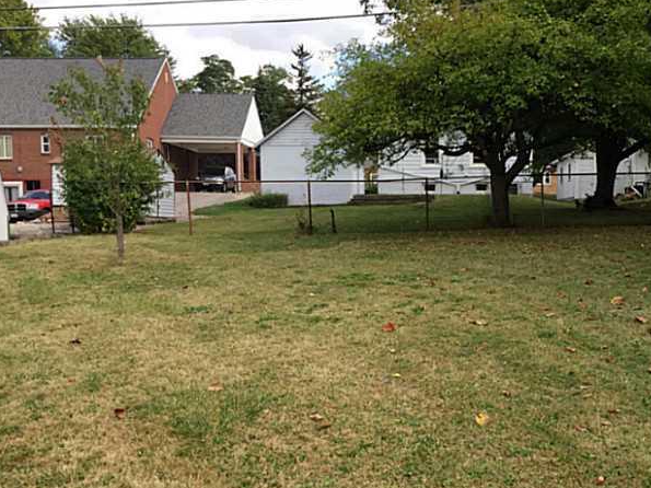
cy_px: 281
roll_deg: -0.5
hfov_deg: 47.1
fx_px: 733
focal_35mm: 39
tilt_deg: -6.0
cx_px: 434
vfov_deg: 36.7
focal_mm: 4.15
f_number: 2.2
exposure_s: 1/807
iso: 32
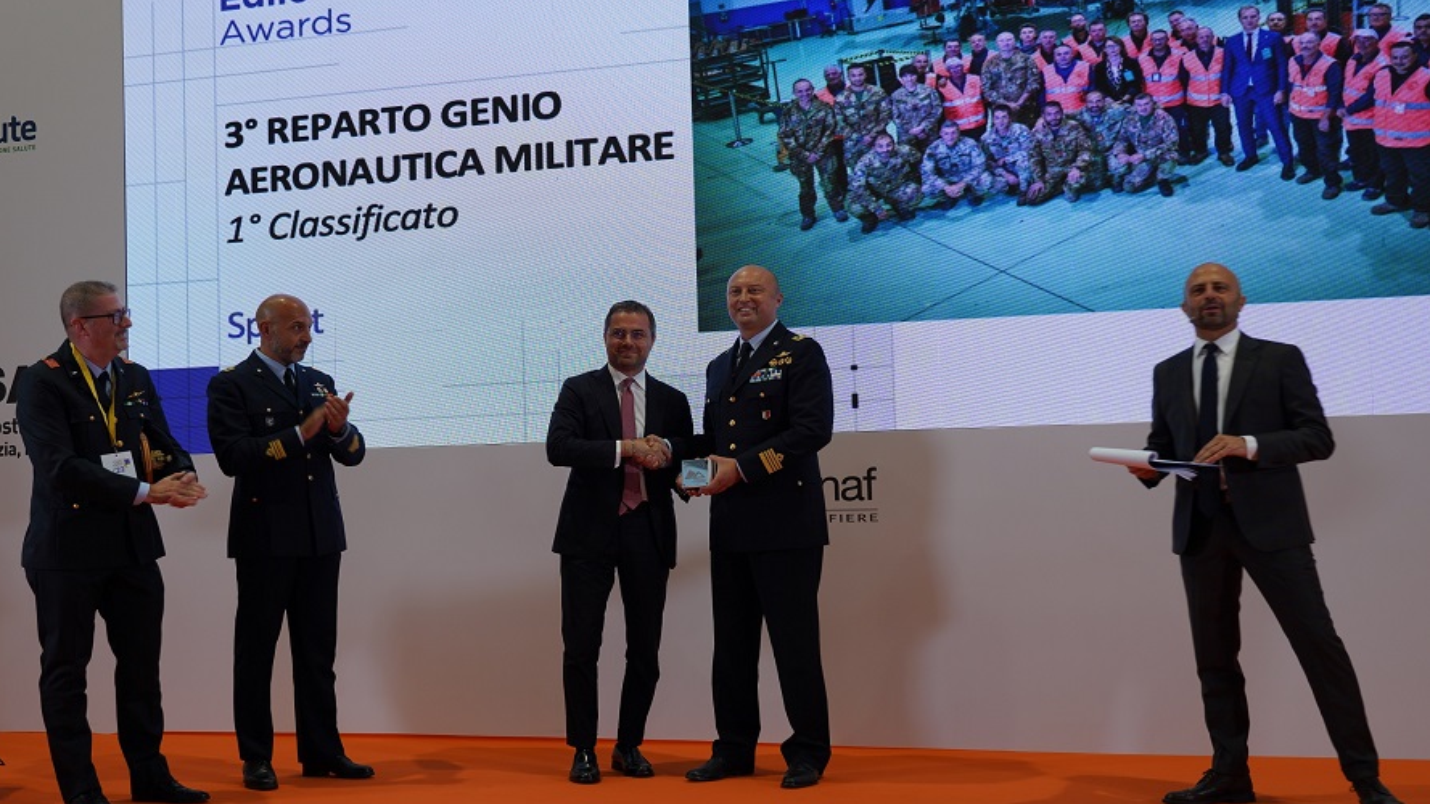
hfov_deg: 56.6
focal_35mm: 35
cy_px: 364
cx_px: 709
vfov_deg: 33.7
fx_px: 1327
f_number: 4
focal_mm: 33
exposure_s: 1/40
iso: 160
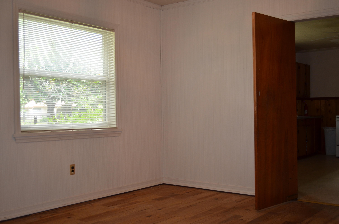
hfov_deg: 46.5
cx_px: 170
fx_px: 395
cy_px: 112
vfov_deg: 31.8
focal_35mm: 42
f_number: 4.5
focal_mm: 28
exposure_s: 1/60
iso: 500
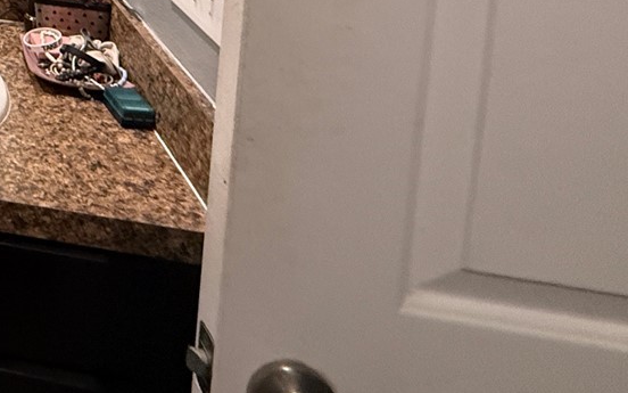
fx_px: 736
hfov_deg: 31.4
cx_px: -246
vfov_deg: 22.6
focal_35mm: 43
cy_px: -243
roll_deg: -2.6
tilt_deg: -2.0
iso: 400
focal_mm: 2.22
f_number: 2.2
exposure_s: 1/60
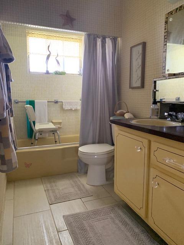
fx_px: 184
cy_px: 122
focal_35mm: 26
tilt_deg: -4.5
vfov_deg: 67.3
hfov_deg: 53.1
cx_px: 92
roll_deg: -0.8
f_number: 1.8
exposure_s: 1/60
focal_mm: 4.25
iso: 400
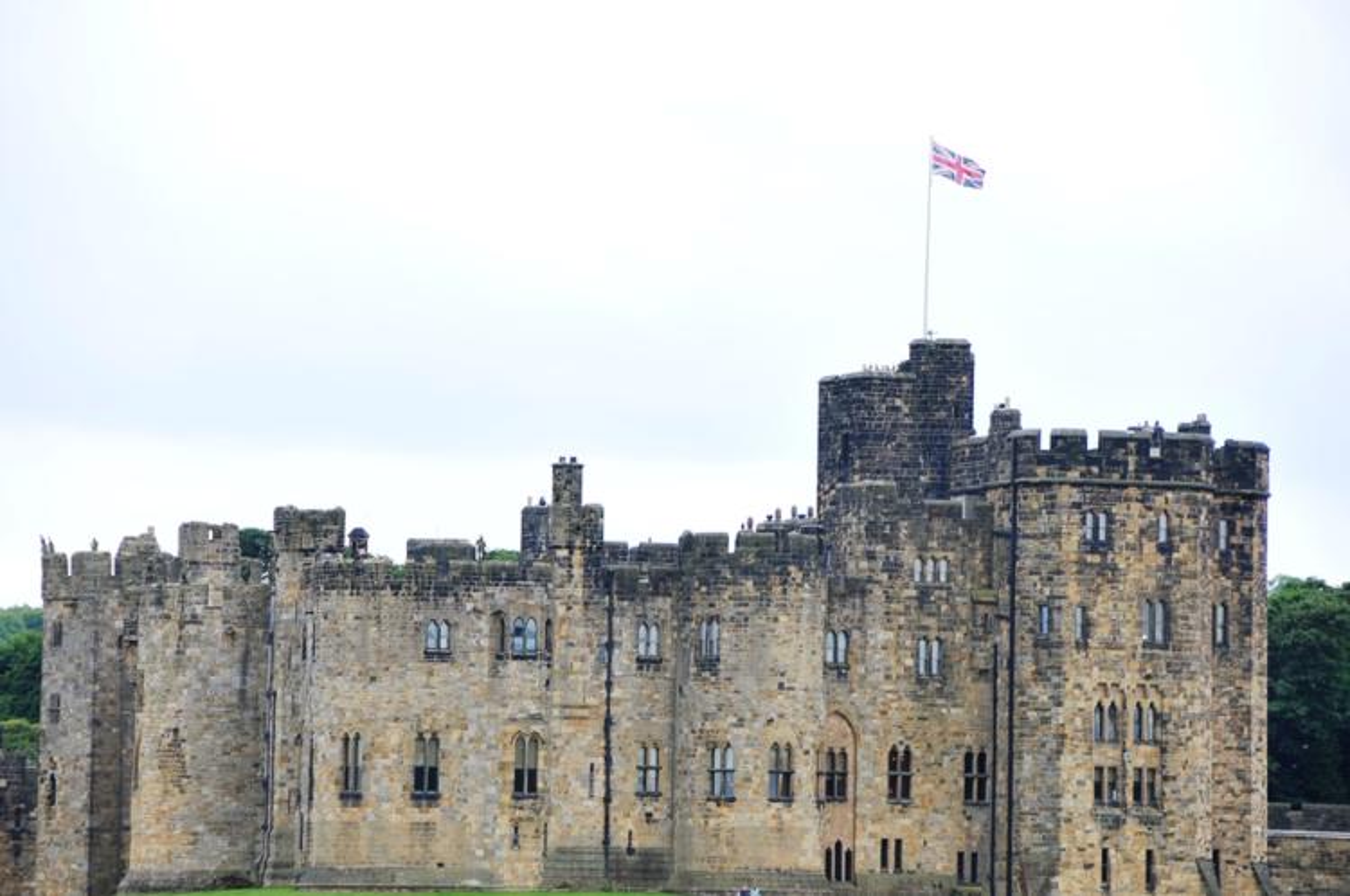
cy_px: 448
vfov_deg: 4.6
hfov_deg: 6.9
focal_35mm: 300
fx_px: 11235
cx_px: 675
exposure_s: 1/400
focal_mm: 200
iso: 400
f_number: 7.1
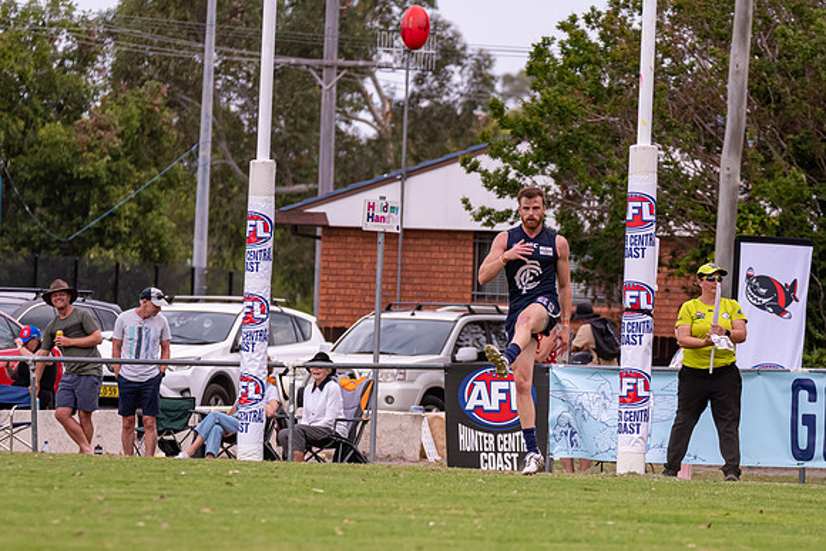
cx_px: 489
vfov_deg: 3.5
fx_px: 9146
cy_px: 392
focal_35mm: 399
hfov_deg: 5.2
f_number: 6.3
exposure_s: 1/1600
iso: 1250
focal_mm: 280
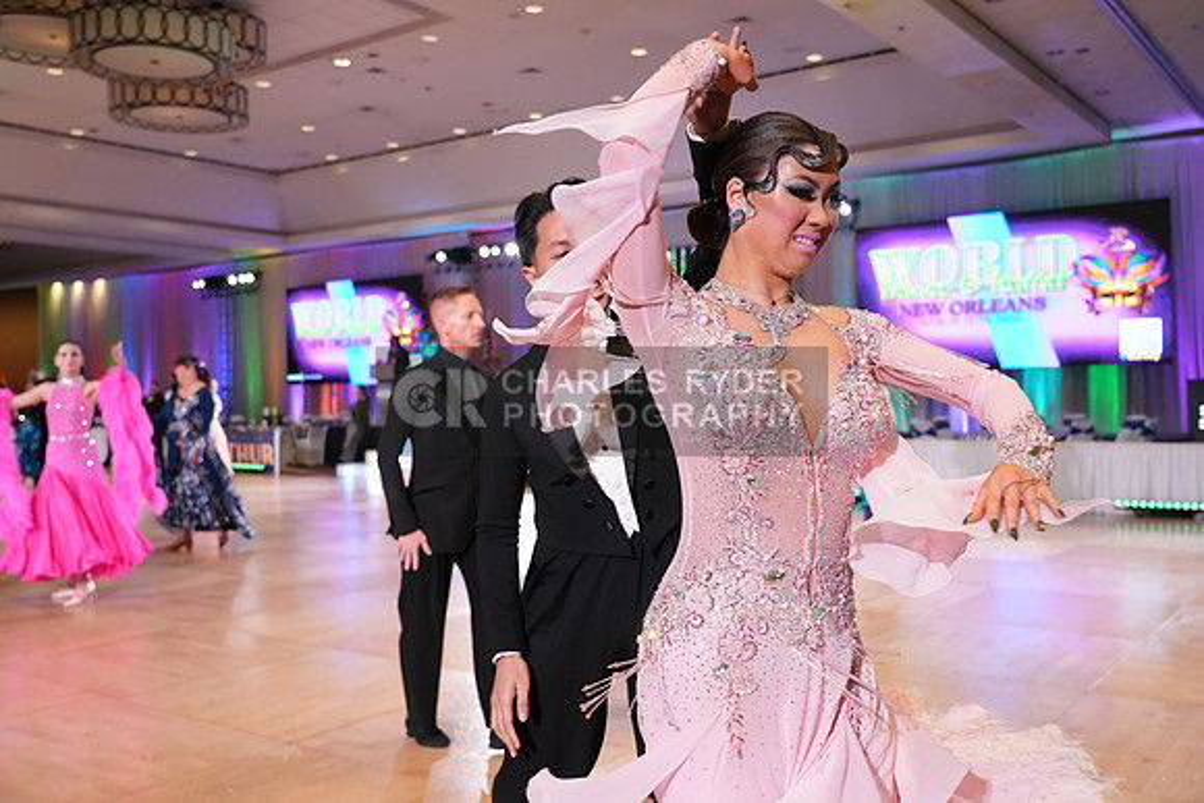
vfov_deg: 41.1
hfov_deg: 58.7
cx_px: 602
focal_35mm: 32
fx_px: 1070
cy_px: 402
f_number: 4
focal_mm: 32
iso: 3200
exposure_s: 1/500
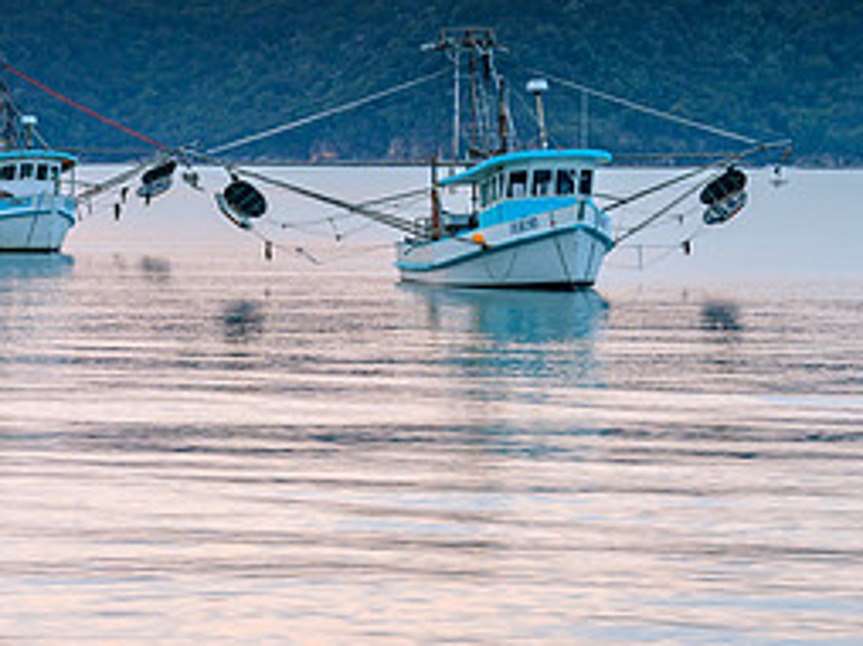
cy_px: 330
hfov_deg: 10.4
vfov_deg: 7.8
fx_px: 4757
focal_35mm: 191
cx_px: 273
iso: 100
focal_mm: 82
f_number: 7.1
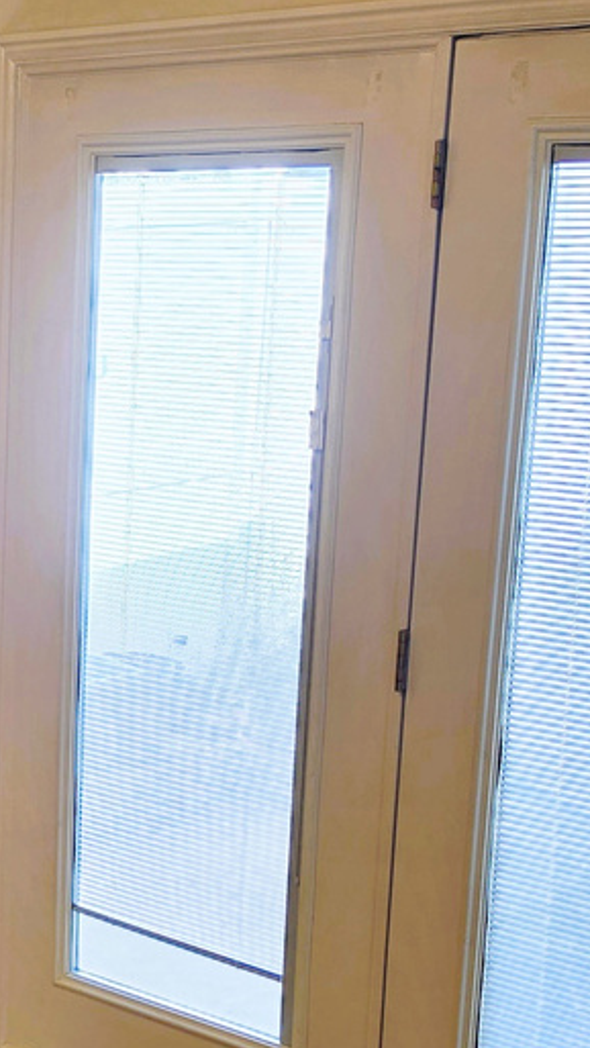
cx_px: -318
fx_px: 2084
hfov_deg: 14.9
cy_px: 762
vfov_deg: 27.9
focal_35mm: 75
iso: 50
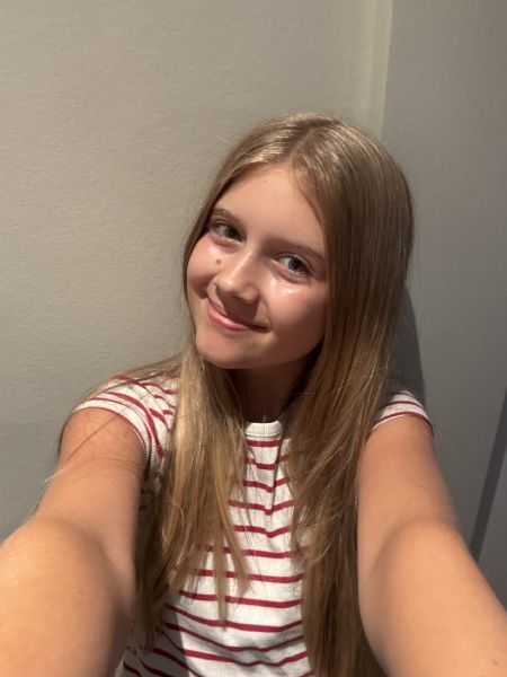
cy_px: 338
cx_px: 254
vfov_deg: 60.0
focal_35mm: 30
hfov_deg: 46.8
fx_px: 586
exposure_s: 1/33
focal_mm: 2.69
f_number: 1.9
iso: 400
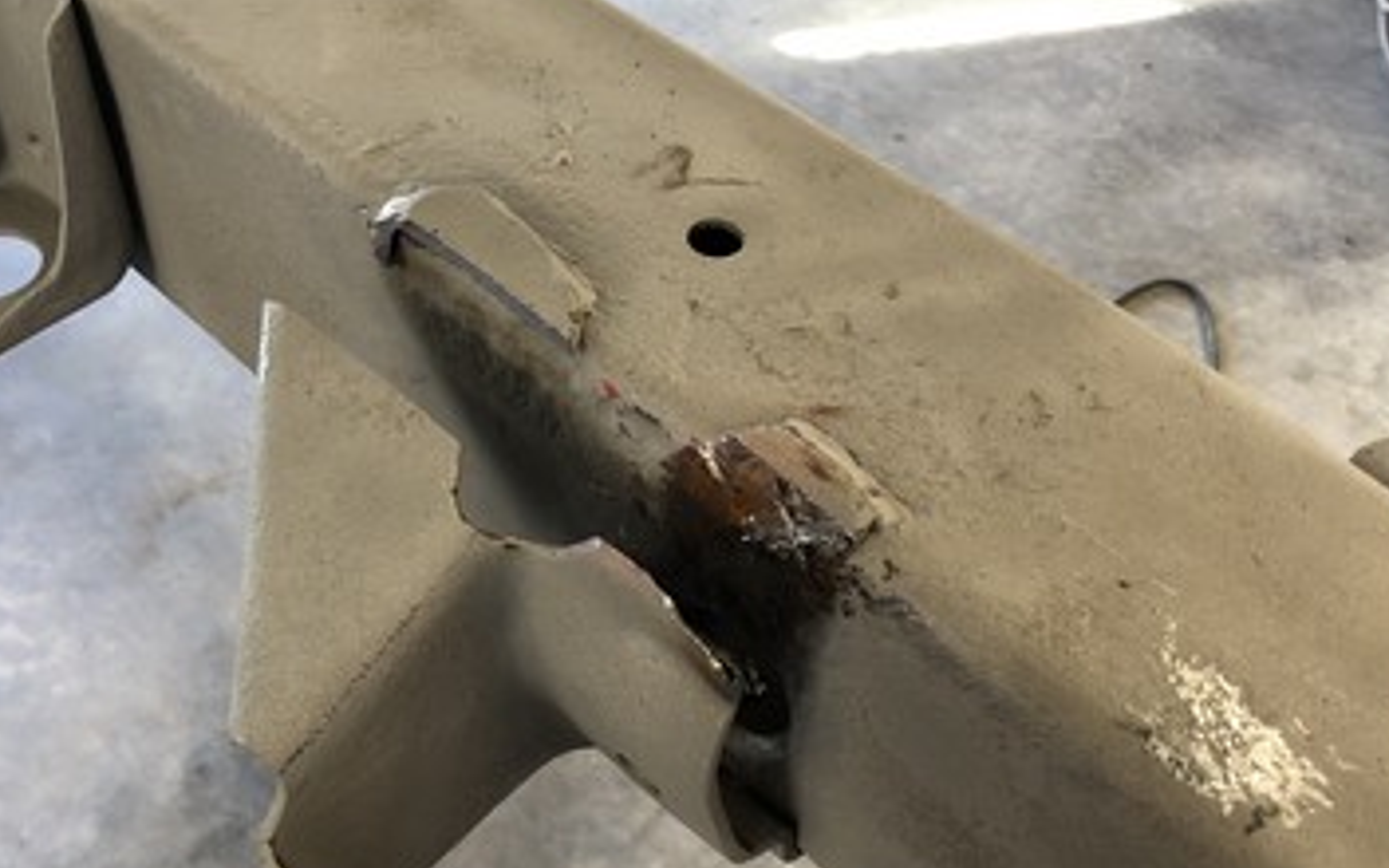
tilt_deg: -51.4
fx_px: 1438
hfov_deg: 51.5
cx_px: 623
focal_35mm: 38
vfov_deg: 33.3
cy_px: 568
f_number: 1.8
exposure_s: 1/24
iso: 32
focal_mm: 4
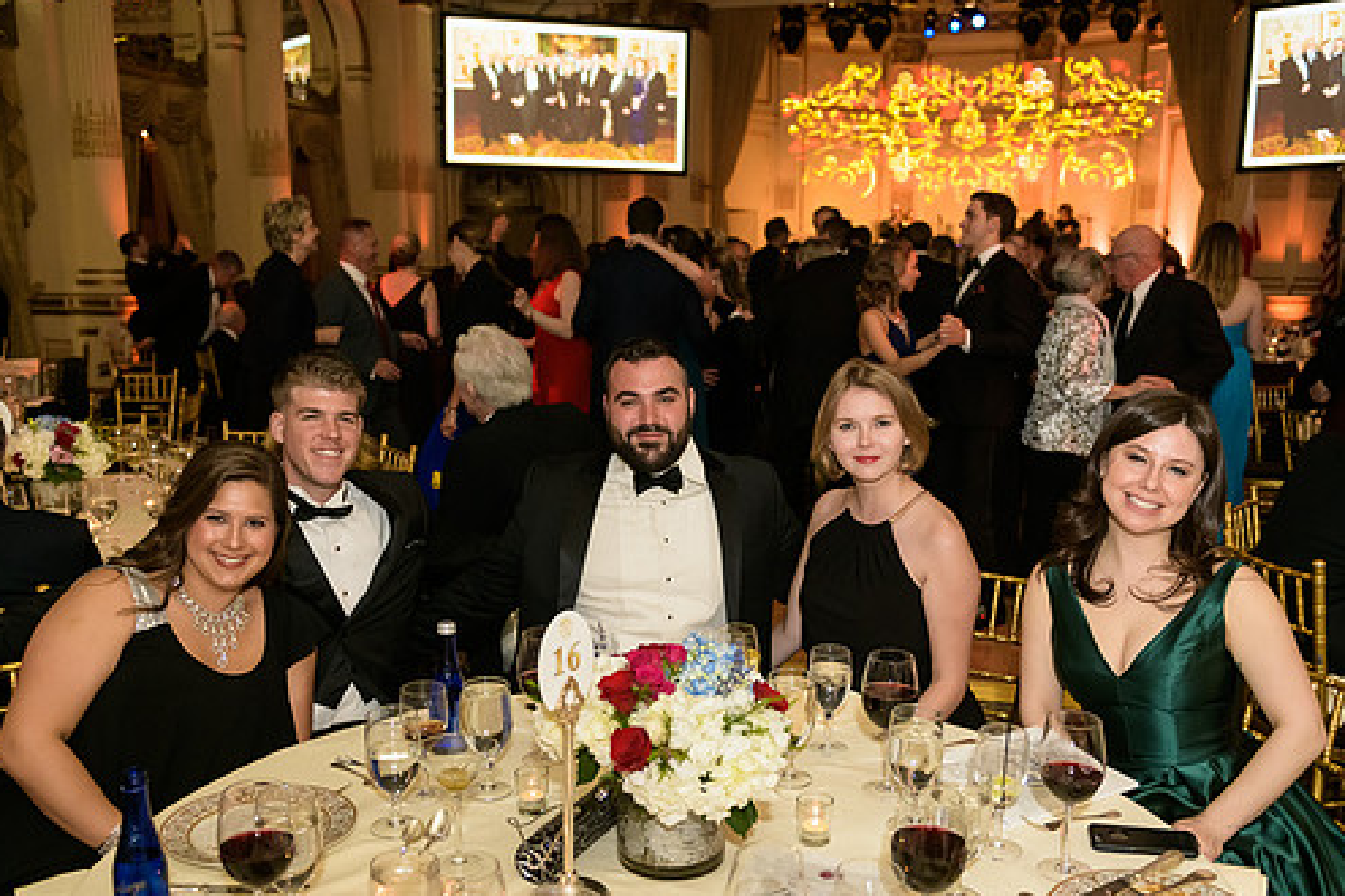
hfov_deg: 55.8
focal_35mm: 34
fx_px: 1270
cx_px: 685
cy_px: 515
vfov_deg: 38.8
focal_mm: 29
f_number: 3.2
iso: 1600
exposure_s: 1/100
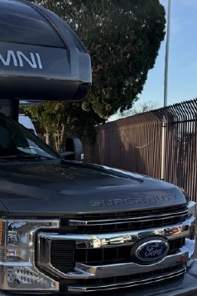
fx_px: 460
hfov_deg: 20.6
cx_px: -100
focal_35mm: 56
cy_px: 179
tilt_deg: -2.4
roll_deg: +0.8
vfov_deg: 35.5
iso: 100
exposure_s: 1/1689
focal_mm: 6.76
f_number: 1.78
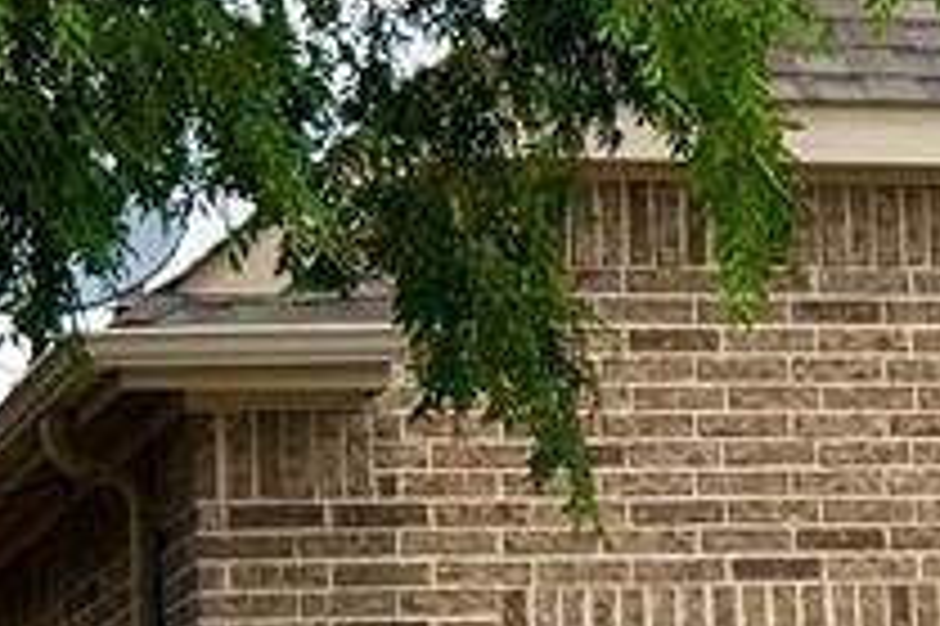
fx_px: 6392
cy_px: 495
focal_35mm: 245
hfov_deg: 8.0
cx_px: 1965
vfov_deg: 5.6
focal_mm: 6.76
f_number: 1.78
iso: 80
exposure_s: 1/3704
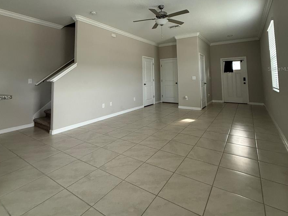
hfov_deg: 84.7
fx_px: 158
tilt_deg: +4.5
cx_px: 144
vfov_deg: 66.5
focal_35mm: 19
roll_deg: -0.1
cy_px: 69
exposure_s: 1/99
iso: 320
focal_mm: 2.22
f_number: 2.2
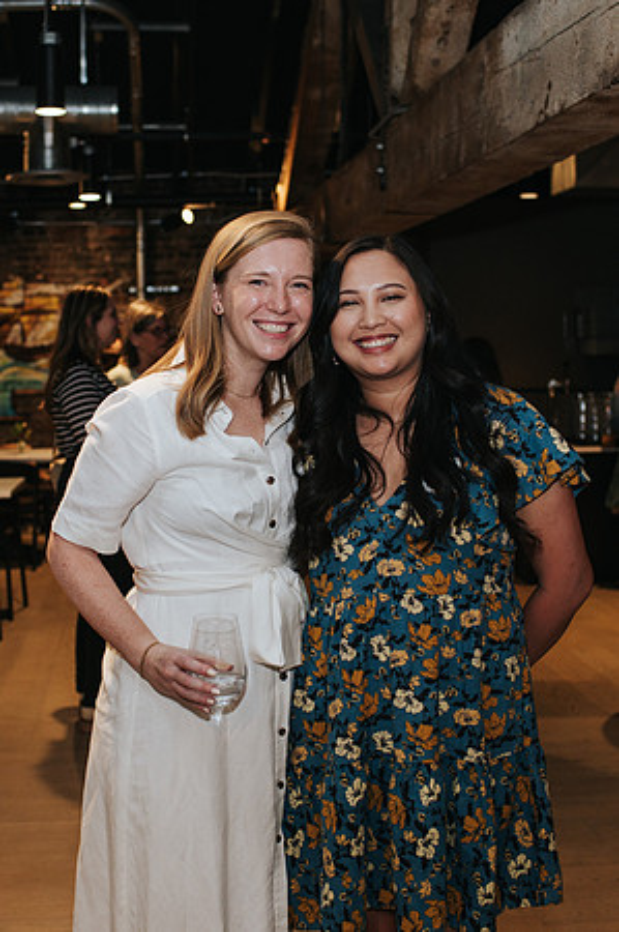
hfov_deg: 25.5
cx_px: 258
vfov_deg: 37.6
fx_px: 1367
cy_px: 466
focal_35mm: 53
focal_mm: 35
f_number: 2.8
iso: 800
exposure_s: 1/200
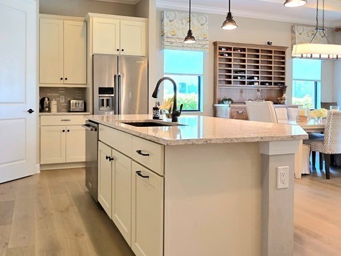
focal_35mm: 28
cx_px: 131
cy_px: 101
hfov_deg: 62.6
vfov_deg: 49.5
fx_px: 276
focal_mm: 2.2
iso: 160
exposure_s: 1/120
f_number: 1.9
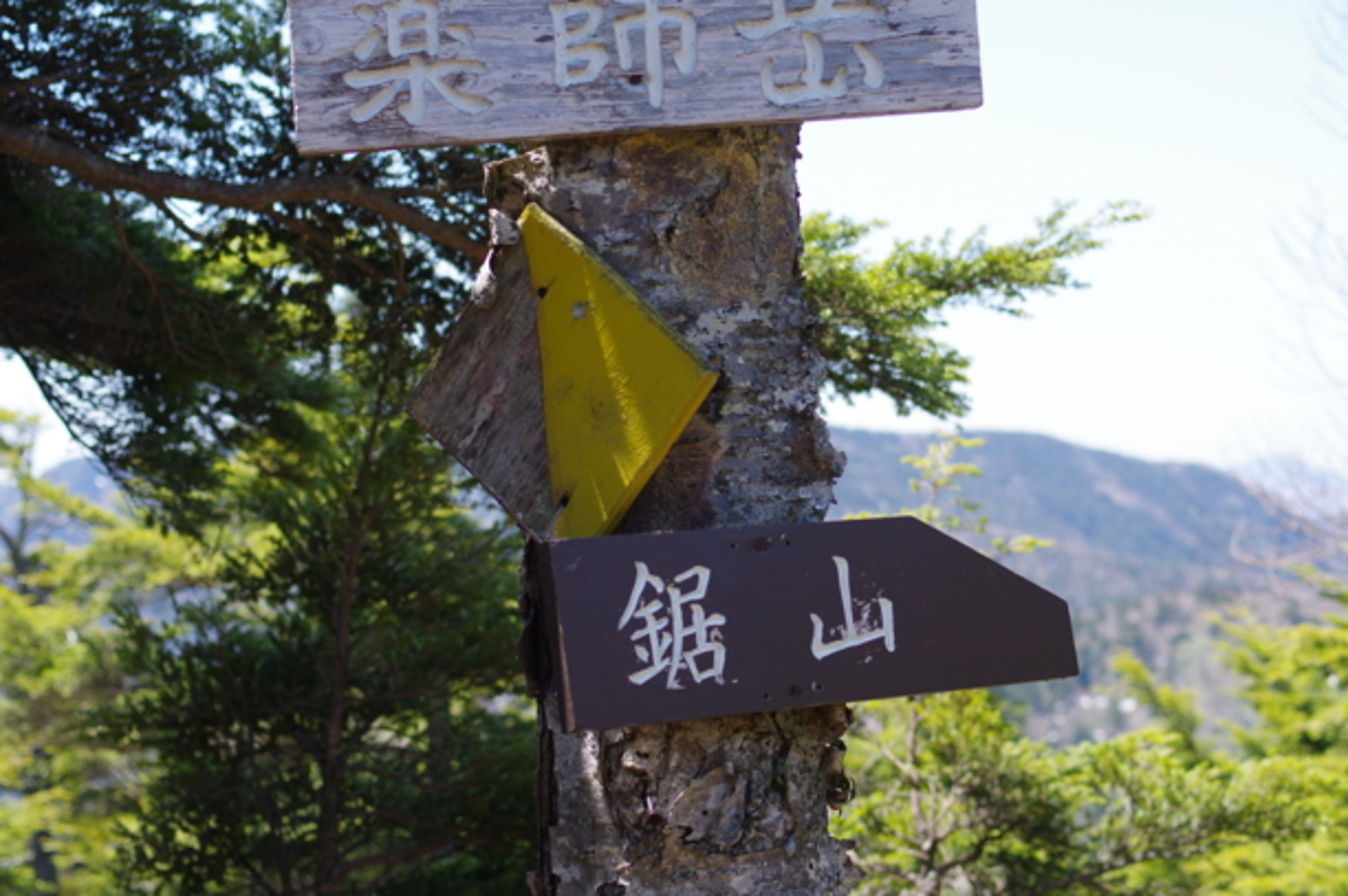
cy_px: 330
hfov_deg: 29.7
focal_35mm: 68
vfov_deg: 19.9
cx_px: 692
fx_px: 2544
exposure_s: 1/500
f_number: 4
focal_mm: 35
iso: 200
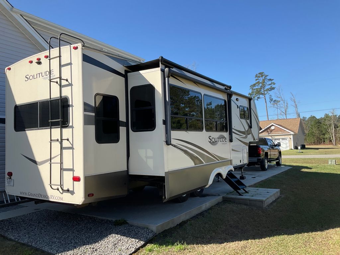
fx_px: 285
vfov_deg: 48.2
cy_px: 128
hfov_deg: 61.7
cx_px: 170
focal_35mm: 29
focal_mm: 3
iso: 16
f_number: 1.8
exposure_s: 1/1279
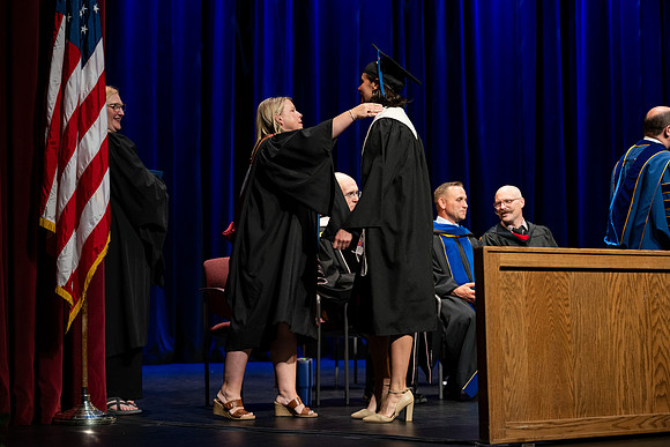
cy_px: 224
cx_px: 335
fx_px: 1303
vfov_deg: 19.5
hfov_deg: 28.8
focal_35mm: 70
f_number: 2.8
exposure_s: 1/250
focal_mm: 70
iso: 500
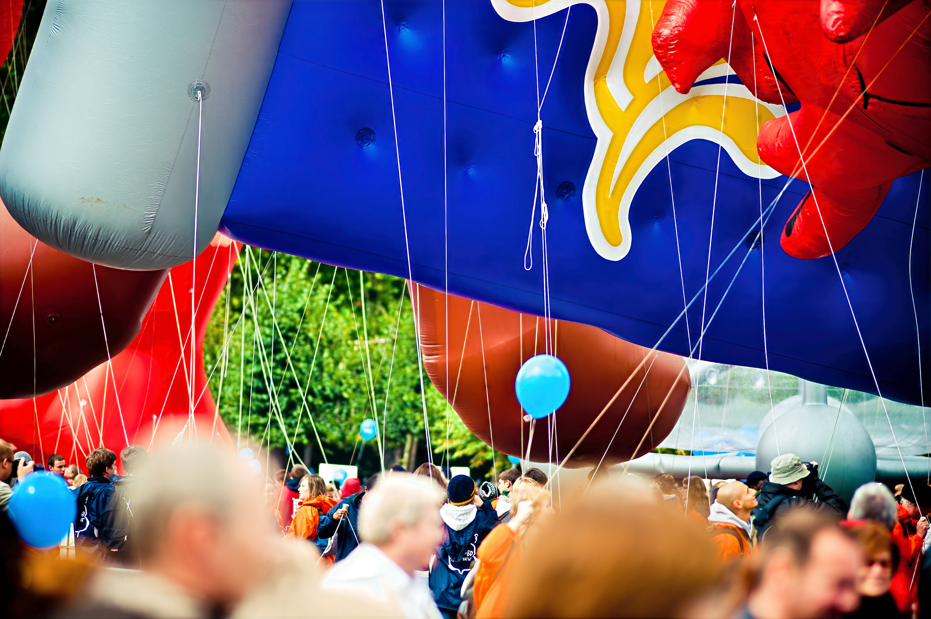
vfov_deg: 7.6
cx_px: 466
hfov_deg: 11.4
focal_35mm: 180
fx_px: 4652
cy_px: 310
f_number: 2.8
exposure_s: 1/2000
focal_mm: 180
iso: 320
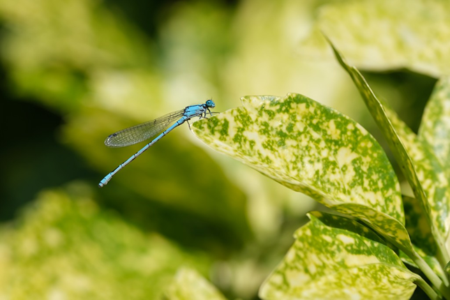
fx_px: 5625
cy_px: 150
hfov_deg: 4.6
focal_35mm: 450
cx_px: 225
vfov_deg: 3.1
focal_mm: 300
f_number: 7.1
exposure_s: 1/1000
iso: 160
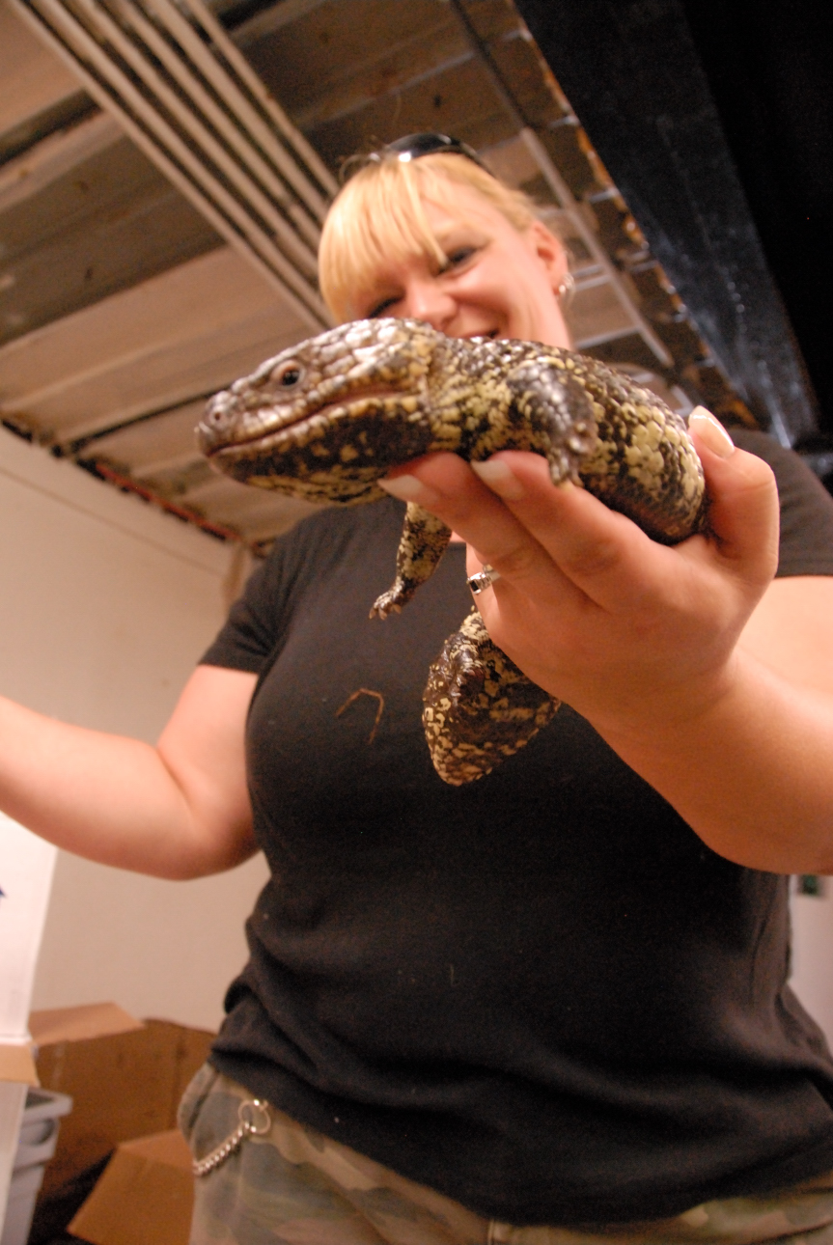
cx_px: 416
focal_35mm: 27
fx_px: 935
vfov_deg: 67.3
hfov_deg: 48.0
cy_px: 622
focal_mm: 18
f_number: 4
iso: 1600
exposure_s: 1/40
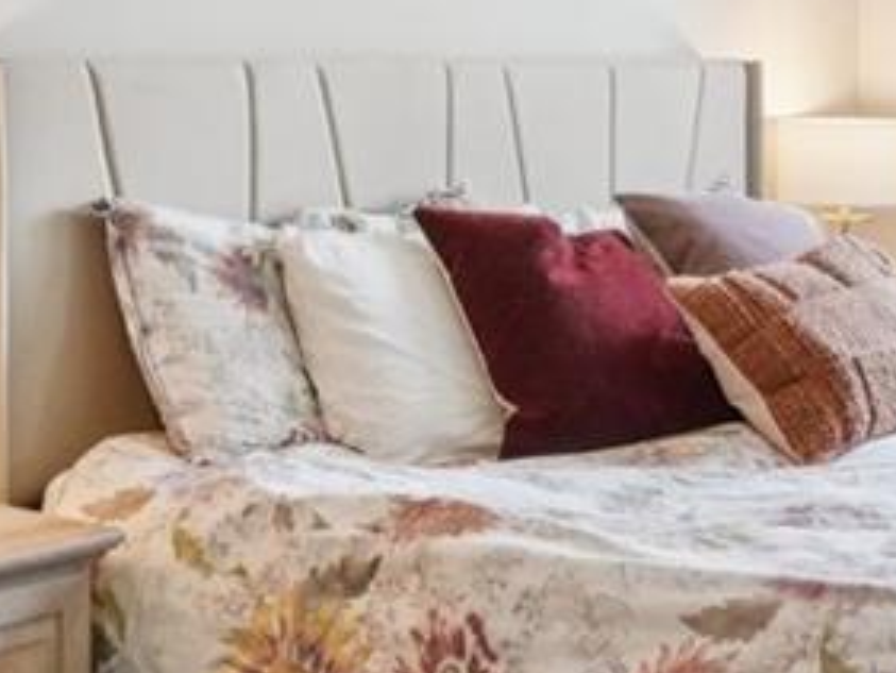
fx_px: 2123
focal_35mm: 82
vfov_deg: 17.7
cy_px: 64
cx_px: 421
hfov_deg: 23.8
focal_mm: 10
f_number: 8
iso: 800
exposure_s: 1/5
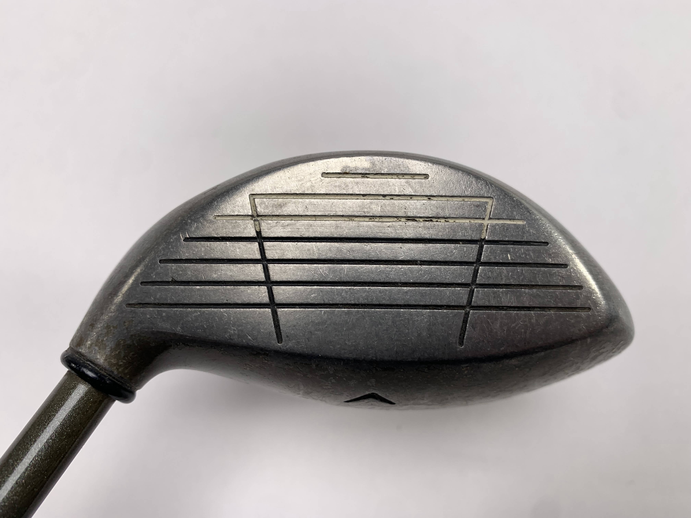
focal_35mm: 26
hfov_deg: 67.3
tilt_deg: -75.4
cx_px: 346
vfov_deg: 53.1
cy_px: 259
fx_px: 519
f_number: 1.8
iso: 25
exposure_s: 1/145
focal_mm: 4.25
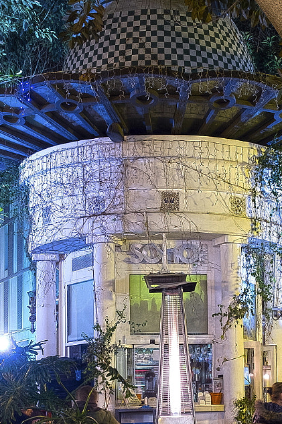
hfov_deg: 16.7
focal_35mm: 81
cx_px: 220
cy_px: 318
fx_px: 952
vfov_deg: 24.8
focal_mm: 21.4
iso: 200
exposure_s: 3.1
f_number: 8
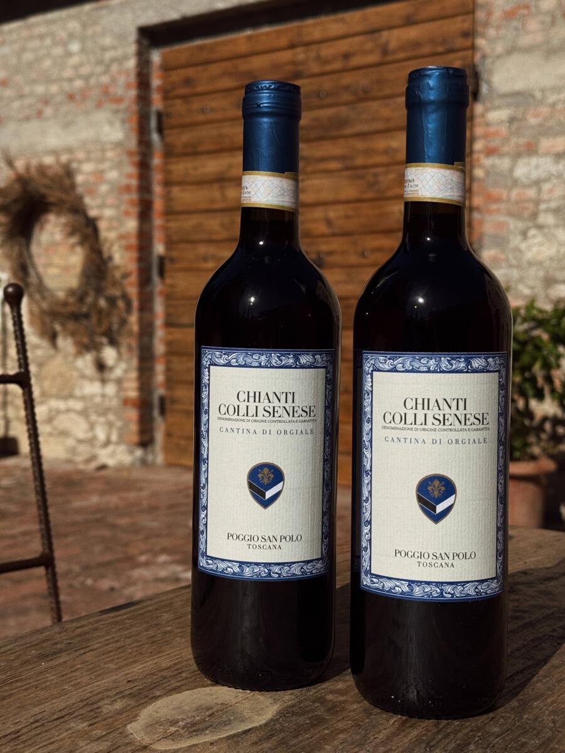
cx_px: 282
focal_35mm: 48
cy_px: 376
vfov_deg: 39.7
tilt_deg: -3.4
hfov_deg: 30.3
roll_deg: -0.4
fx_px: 1045
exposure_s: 1/16129
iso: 50
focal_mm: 6.76
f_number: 1.78
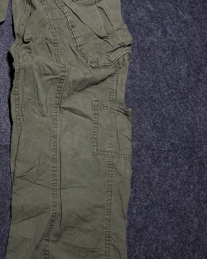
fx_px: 429
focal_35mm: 56
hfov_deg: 25.8
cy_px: 107
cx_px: 3
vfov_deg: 33.5
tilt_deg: -50.7
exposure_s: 1/100
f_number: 1.5
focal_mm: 5.7
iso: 64
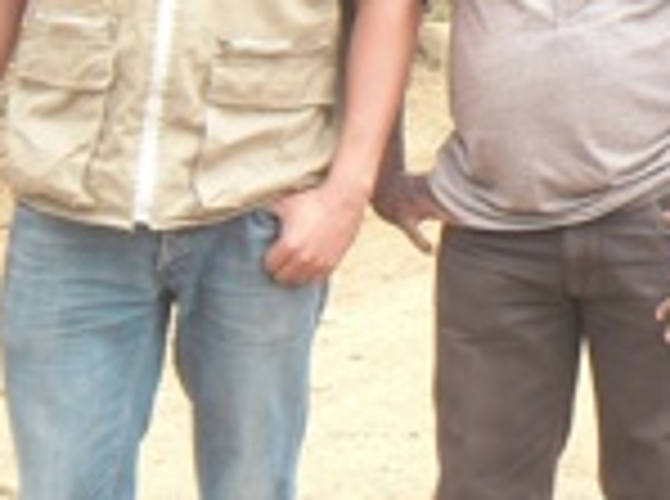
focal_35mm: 148
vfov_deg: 9.9
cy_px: -61
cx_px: 989
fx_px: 2858
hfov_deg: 12.7
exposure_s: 1/79
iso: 100
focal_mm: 7.8
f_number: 4.5
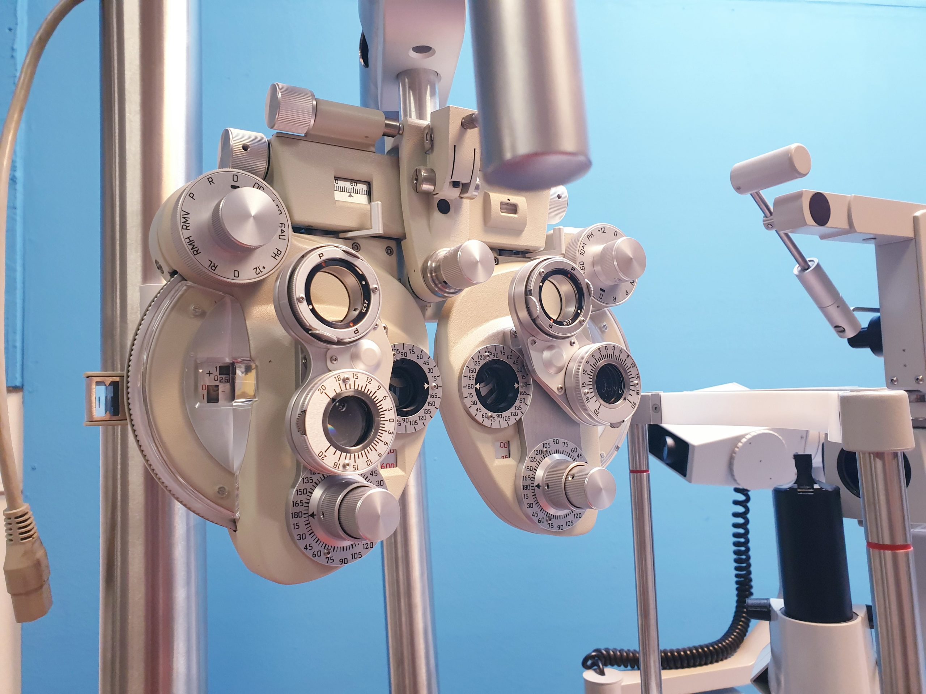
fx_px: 696
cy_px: 347
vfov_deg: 53.1
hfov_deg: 67.3
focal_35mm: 26
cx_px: 463
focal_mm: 4.3
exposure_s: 1/50
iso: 200
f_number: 2.4
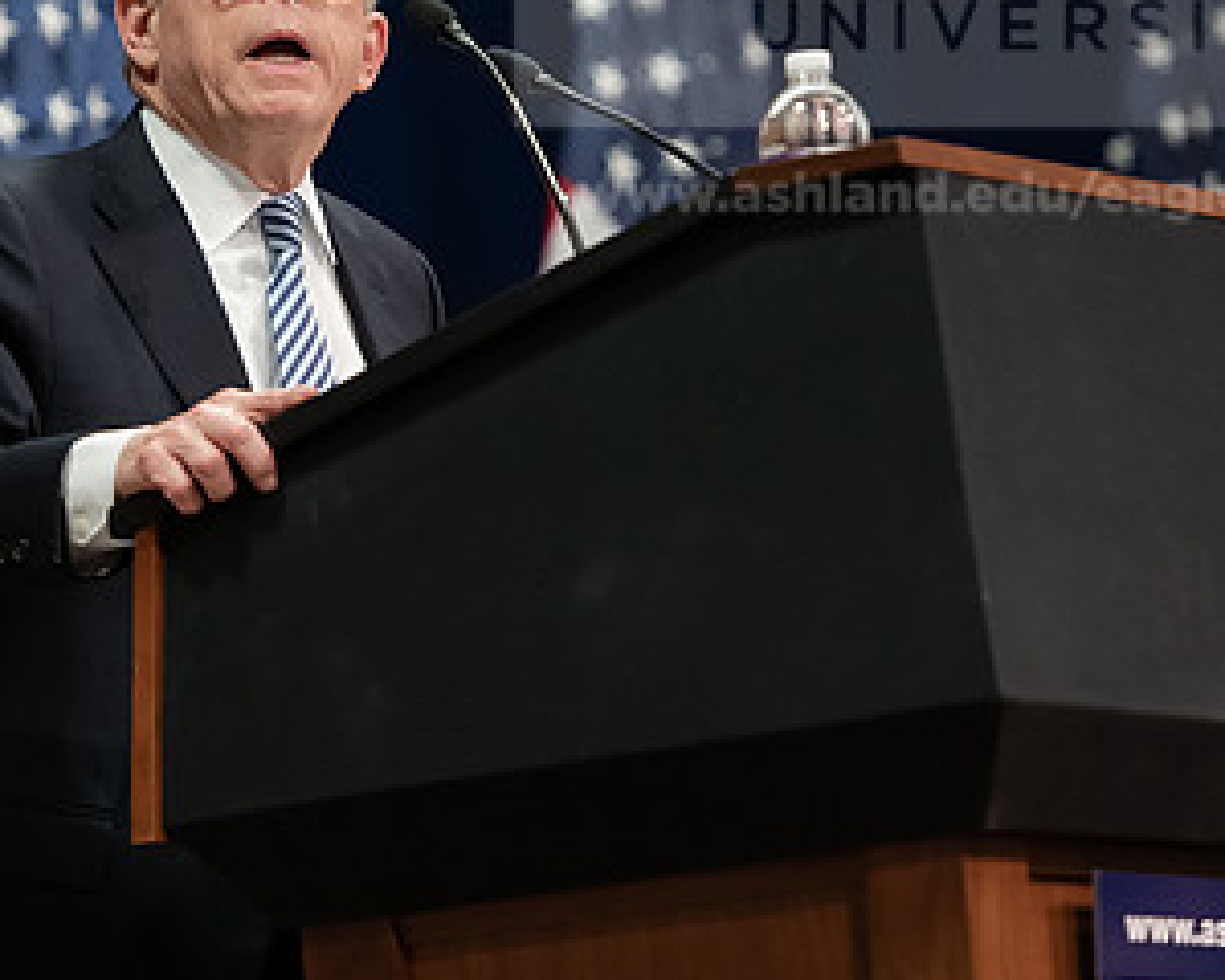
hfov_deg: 7.1
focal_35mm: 272
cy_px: 280
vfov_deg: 5.7
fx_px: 9861
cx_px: 392
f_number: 3.2
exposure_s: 1/200
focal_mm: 150
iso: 2000
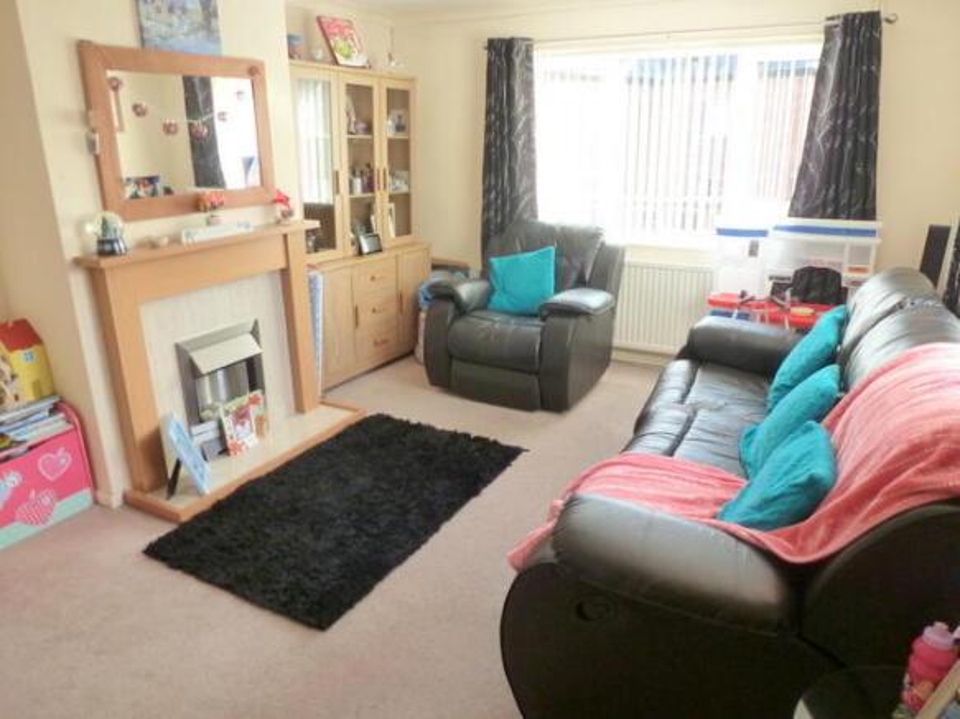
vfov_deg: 56.8
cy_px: 360
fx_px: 665
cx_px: 480
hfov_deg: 71.6
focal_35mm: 24
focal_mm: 4.3
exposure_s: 1/60
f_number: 3.3
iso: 250
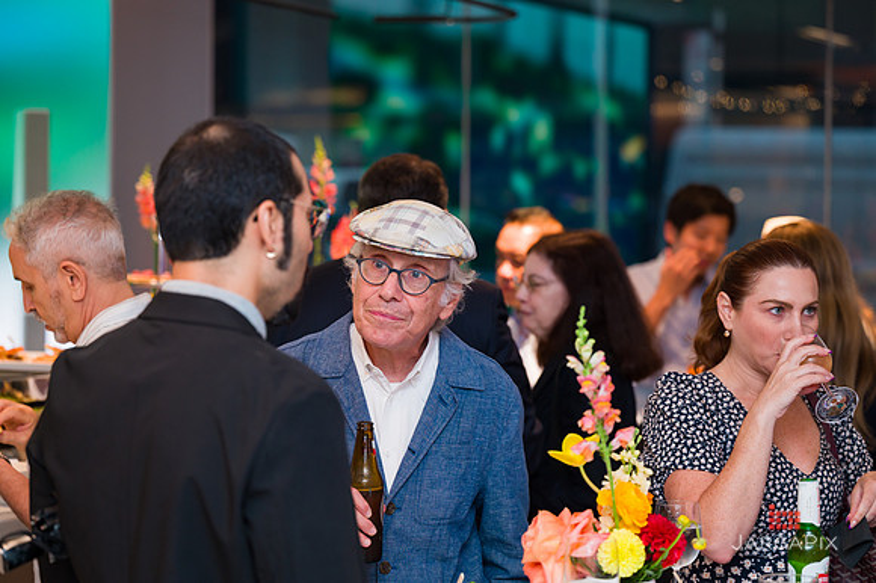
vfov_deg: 15.5
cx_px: 438
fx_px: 2137
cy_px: 292
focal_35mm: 88
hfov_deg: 23.2
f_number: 3.2
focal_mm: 86
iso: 800
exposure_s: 1/160
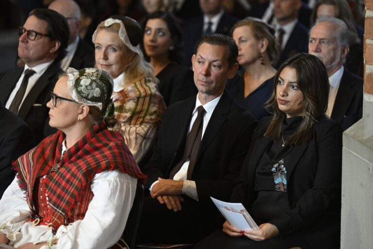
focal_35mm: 140
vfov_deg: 9.8
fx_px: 1450
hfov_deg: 14.7
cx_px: 186
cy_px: 124
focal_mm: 140
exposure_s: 1/250
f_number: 3.5
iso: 5000
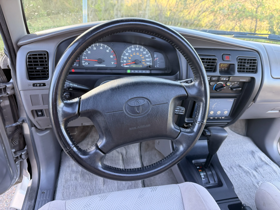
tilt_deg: -30.0
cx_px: 140
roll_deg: -4.5
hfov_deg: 71.6
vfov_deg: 56.8
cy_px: 105
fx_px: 194
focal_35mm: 24
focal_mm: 6.76
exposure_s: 1/121
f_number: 1.78
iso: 160
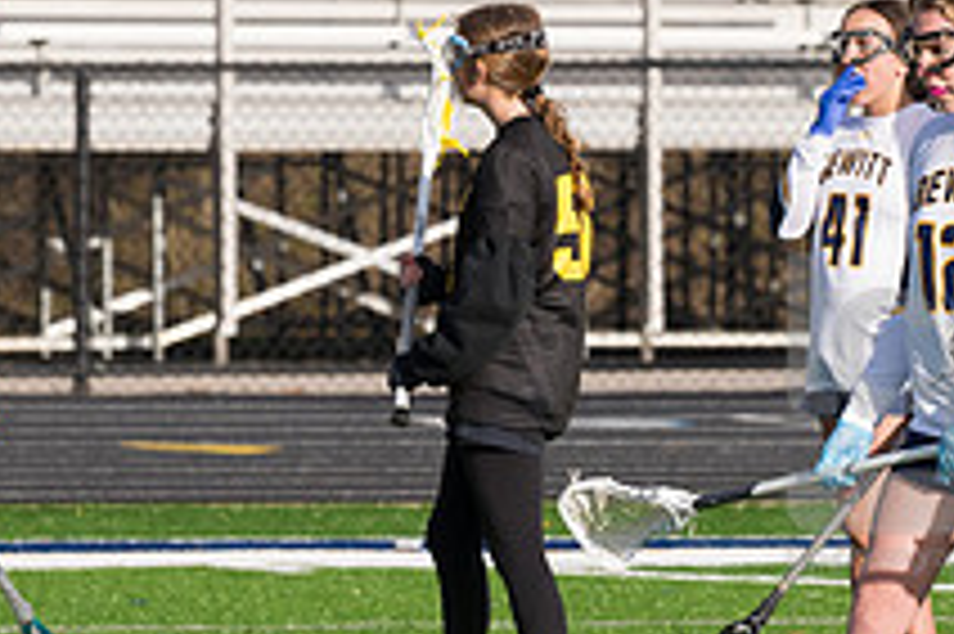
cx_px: 922
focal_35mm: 819
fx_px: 21686
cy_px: 414
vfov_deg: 1.7
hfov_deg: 2.5
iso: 320
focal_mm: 200
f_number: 5.6
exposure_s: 1/1600
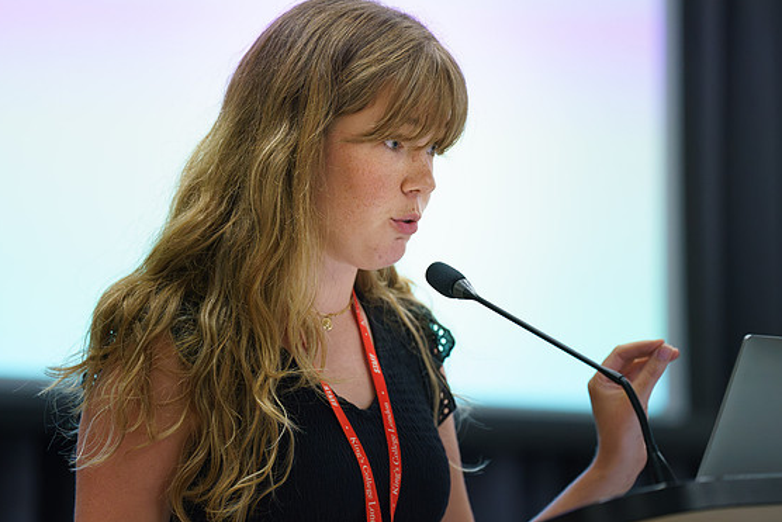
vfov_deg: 7.9
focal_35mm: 175
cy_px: 274
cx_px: 352
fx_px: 3802
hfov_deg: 11.7
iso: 4000
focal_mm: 135
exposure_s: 1/250
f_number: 2.8
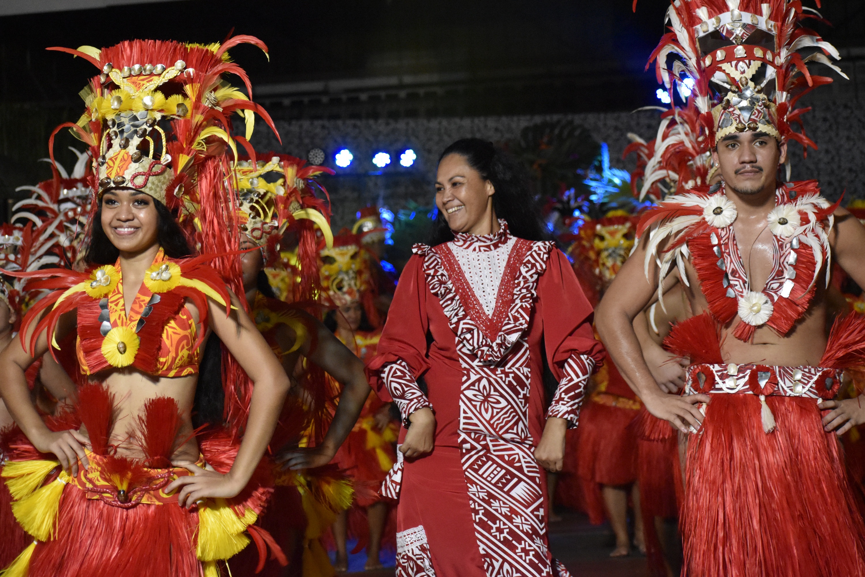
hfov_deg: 19.5
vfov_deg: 13.0
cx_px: 432
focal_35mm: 105
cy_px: 288
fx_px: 2523
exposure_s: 1/125
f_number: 4.5
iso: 5000
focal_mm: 70
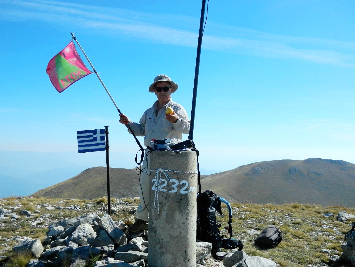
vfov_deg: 35.1
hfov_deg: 45.8
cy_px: 134
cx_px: 178
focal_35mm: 41
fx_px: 420
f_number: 9.8
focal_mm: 7.3
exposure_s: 1/200
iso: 80
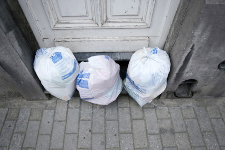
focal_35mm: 26
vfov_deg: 49.5
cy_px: 75
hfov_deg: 69.4
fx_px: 162
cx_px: 112
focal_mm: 26
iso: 400
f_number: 2.8
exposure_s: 1/6400
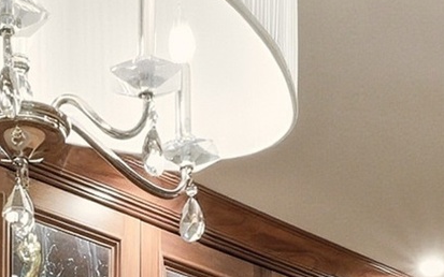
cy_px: 754
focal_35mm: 111
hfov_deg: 18.7
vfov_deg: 9.8
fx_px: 1343
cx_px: 135
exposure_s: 1/160
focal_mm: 10
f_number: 9
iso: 400
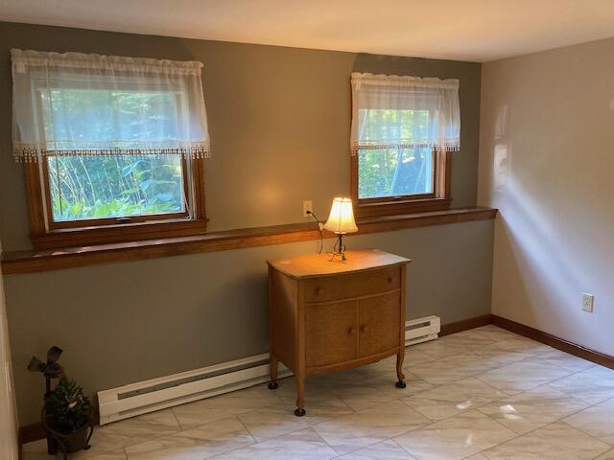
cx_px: 307
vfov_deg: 49.7
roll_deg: +0.3
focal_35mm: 28
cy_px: 230
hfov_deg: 63.4
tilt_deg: -7.9
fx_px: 497
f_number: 1.8
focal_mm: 3.99
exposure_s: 1/60
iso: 250
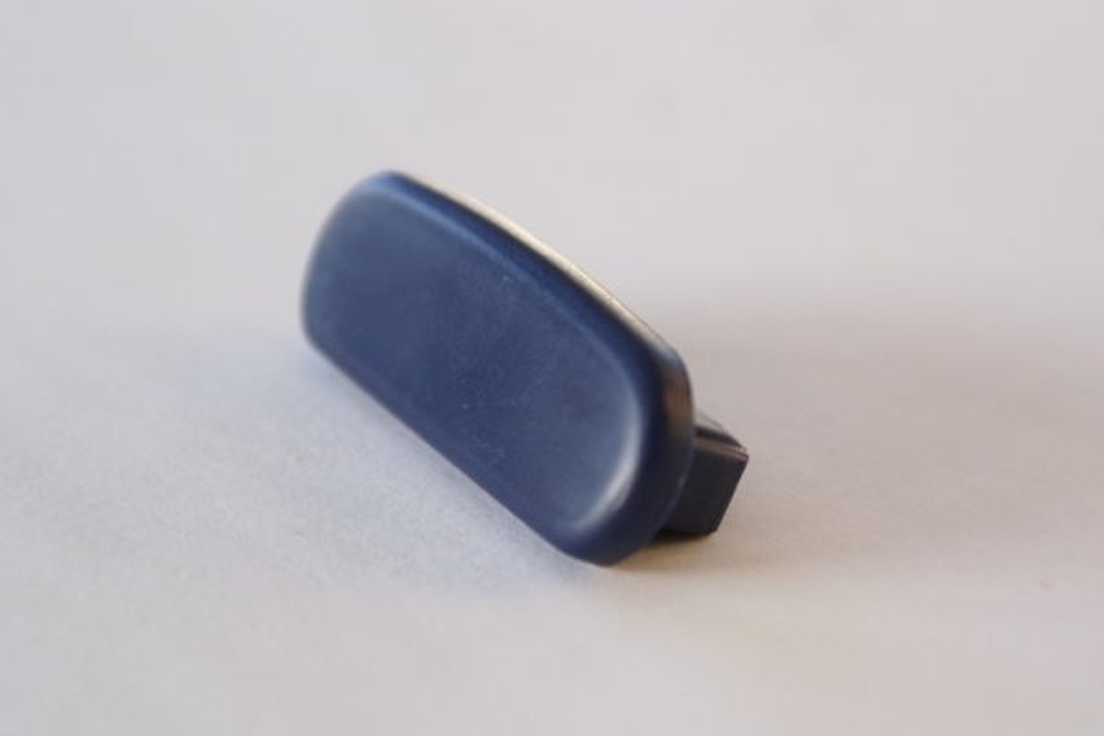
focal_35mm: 105
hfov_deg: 19.5
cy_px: 368
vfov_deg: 13.0
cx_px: 552
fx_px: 3220
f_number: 6.3
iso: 400
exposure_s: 1/125
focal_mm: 70
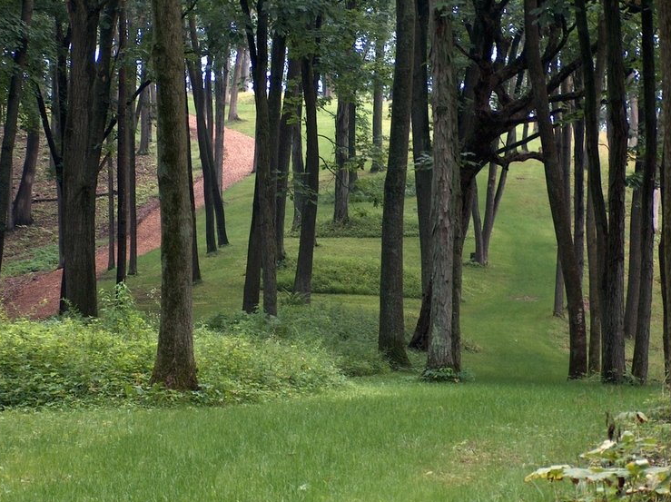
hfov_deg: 13.7
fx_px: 2789
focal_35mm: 144
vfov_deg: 10.3
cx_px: 327
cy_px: 264
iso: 200
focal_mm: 27.85
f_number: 3
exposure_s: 1/75.2
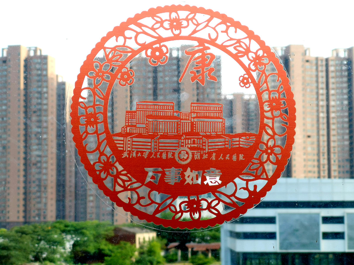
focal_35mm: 95
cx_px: 177
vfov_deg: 15.6
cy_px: 132
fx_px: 972
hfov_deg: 20.7
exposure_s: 1/192
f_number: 2.4
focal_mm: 7.48
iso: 50
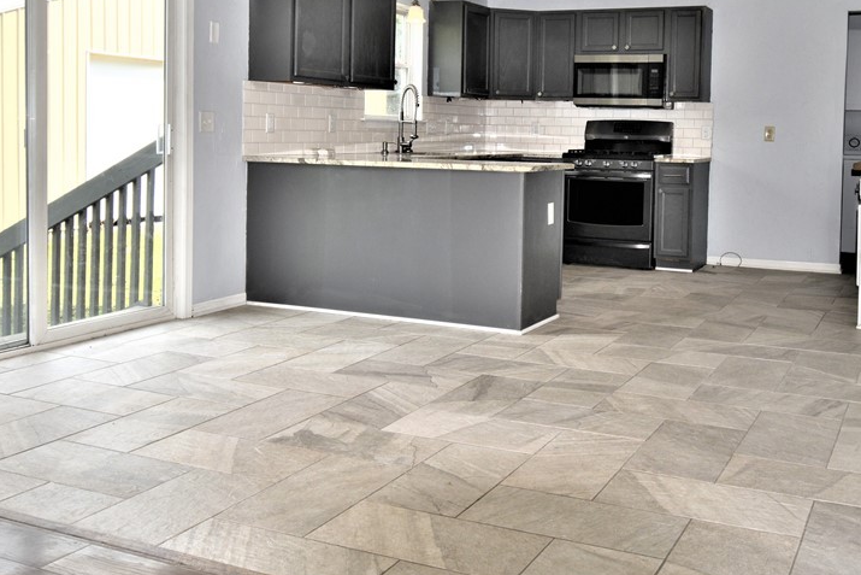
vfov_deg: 32.3
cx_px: 496
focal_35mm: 41
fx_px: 981
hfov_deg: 47.2
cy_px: 174
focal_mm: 18
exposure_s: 1/125
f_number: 5.6
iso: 140
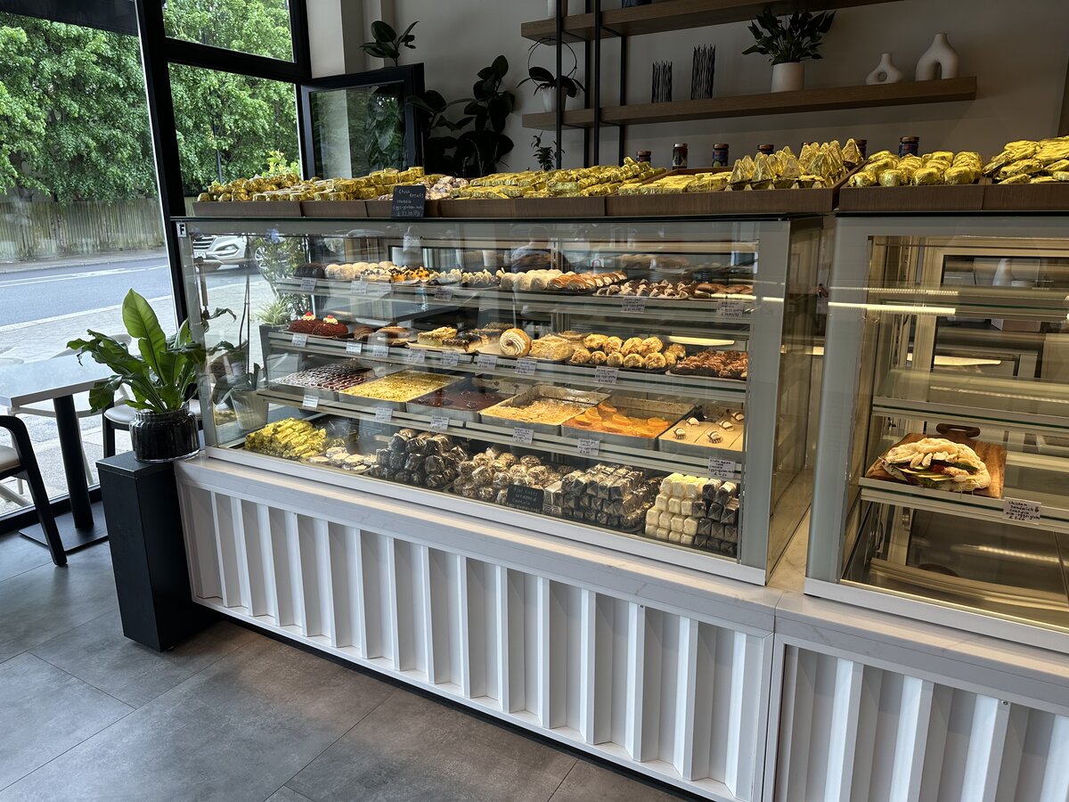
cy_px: 401
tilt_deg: -14.7
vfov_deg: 56.8
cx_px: 534
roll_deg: -0.1
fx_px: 741
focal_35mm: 24
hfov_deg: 71.6
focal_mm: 6.86
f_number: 1.78
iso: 64
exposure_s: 1/234
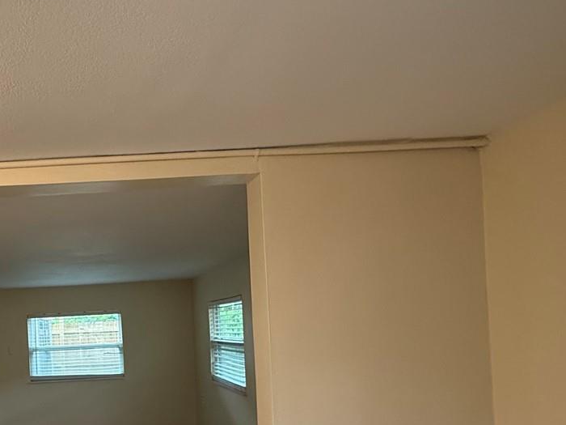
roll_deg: +2.9
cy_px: 330
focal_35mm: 32
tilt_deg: +1.9
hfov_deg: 50.8
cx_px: 65
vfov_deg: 42.5
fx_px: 523
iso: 200
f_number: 2.2
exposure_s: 1/60
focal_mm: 2.22
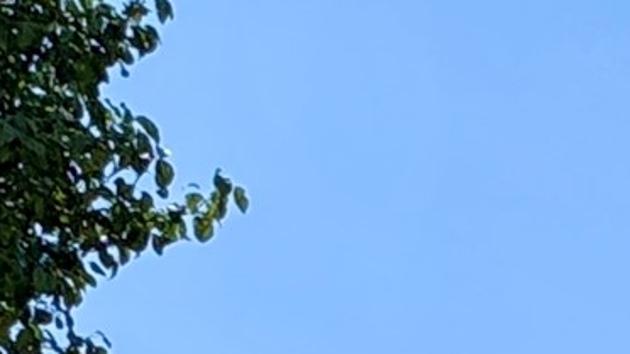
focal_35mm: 84
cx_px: 1710
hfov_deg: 13.0
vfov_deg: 9.8
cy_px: 1138
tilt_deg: +0.9
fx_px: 1403
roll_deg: +1.0
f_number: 2.2
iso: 50
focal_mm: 2.22
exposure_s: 1/1395
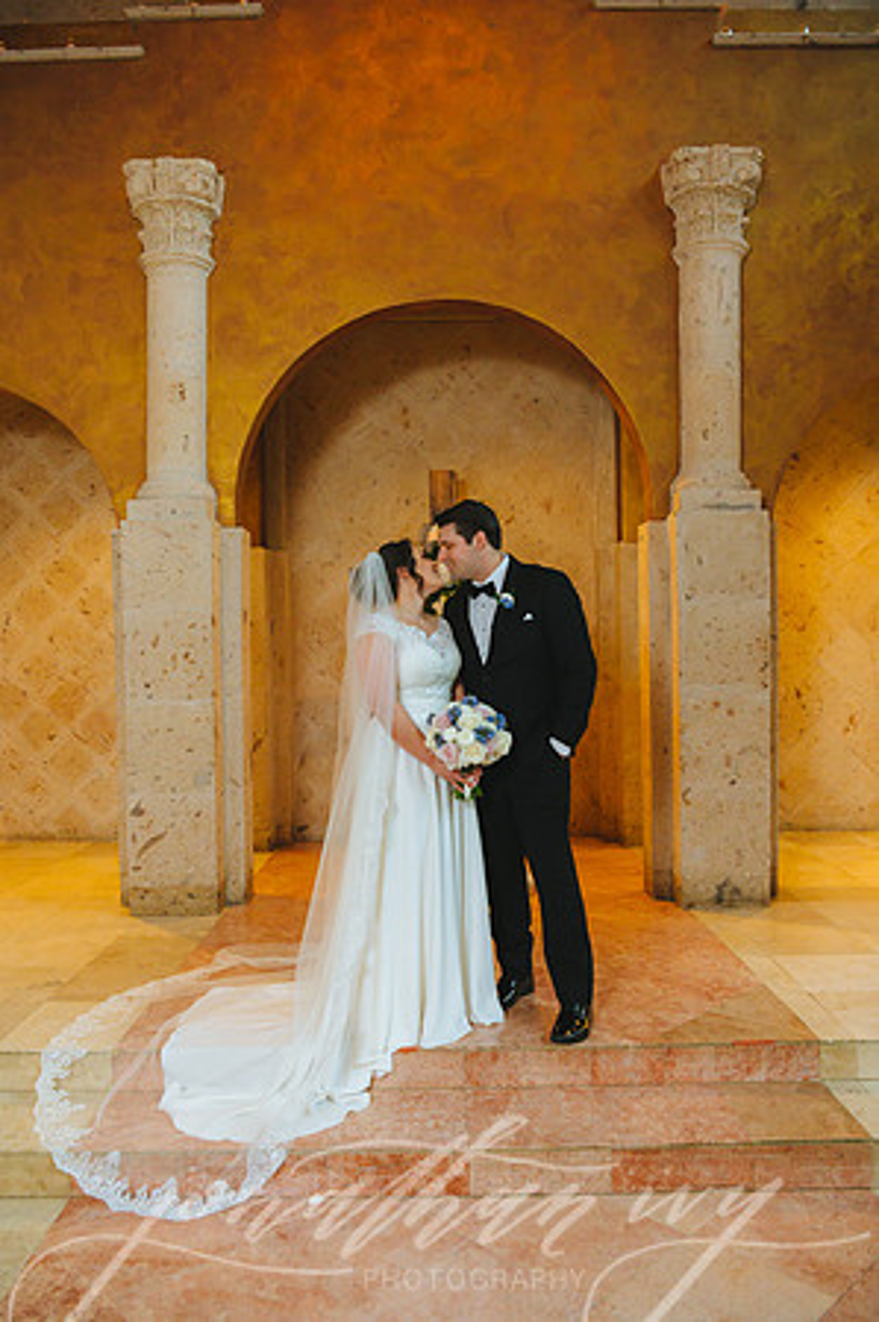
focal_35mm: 29
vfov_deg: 63.7
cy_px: 661
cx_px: 440
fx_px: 1065
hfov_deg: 44.9
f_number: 4
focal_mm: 29
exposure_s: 1/160
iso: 4000
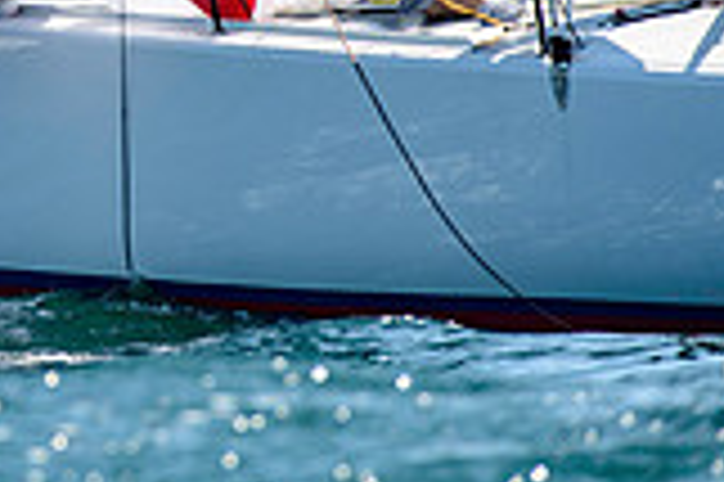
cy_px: -282
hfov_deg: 2.9
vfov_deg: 1.9
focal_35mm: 720
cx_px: -319
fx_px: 14465
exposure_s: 1/1250
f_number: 5.6
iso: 250
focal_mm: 200
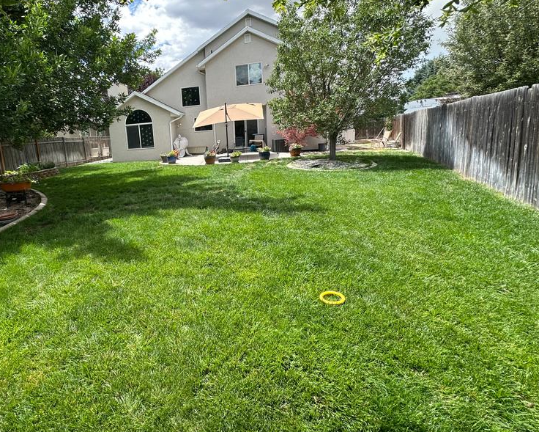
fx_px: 303
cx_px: 171
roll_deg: +4.6
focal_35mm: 19
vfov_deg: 70.4
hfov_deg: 80.0
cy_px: 180
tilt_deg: -8.5
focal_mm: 2.22
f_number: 2.2
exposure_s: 1/479
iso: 40
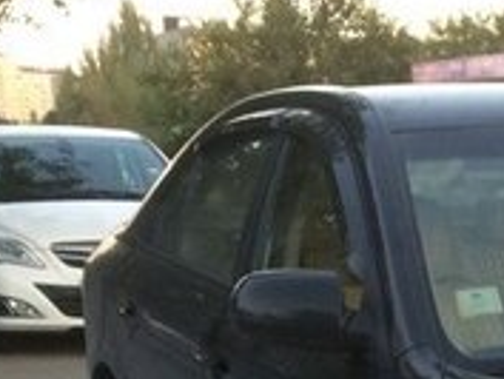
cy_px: 634
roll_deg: -0.4
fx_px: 1574
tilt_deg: -17.9
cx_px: 692
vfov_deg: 12.7
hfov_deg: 16.9
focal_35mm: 108
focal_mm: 4.15
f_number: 2.2
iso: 40
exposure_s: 1/33
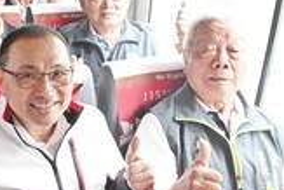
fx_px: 466
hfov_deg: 31.4
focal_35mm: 59
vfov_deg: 23.0
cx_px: 2
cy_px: 85
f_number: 4.5
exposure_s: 1/125
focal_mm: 24
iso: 2200
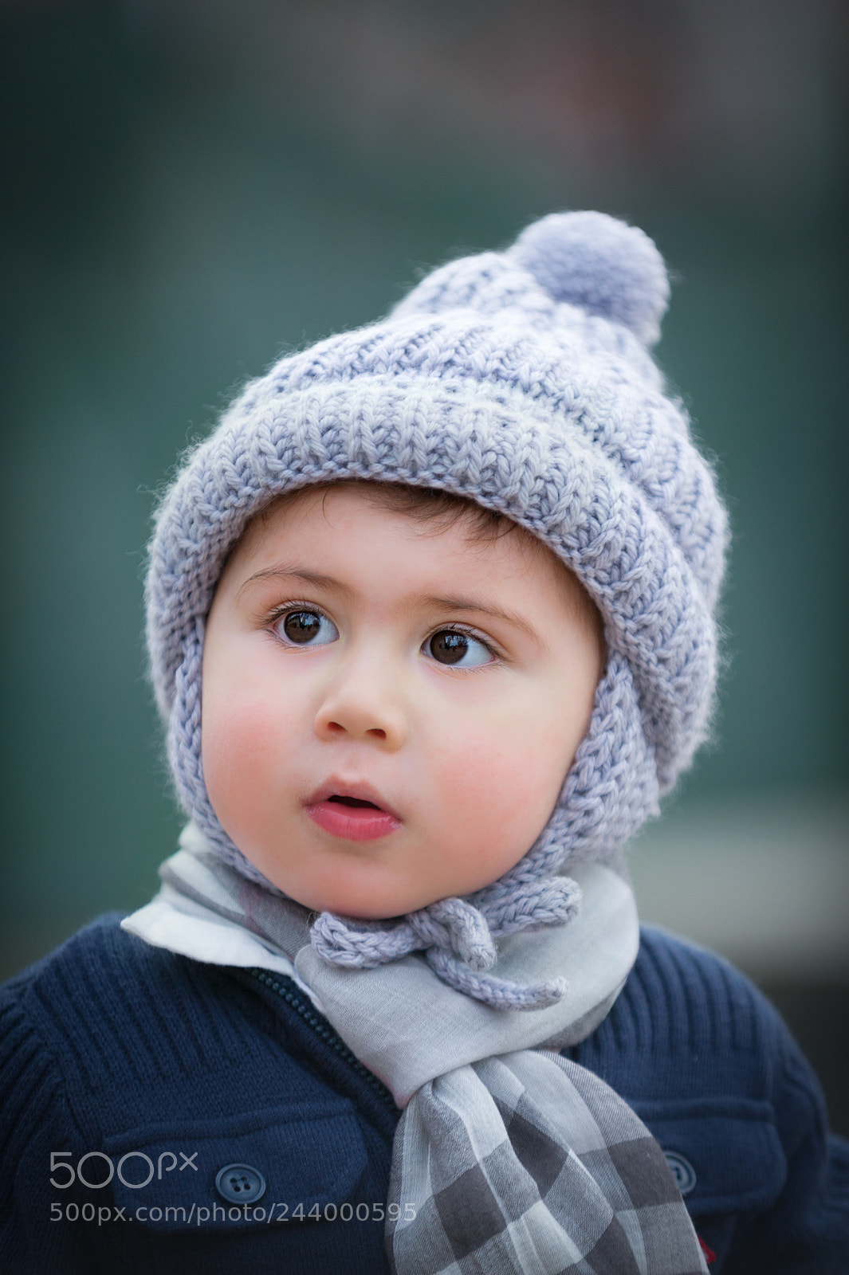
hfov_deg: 6.9
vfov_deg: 10.3
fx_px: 7082
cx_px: 424
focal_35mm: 200
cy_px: 638
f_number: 2.8
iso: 200
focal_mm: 200
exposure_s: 1/320
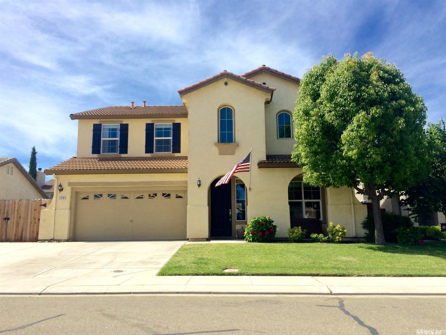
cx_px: 223
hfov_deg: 61.7
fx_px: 374
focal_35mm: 29
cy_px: 168
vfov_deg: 48.2
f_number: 2.2
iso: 32
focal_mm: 4.15
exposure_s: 1/2160
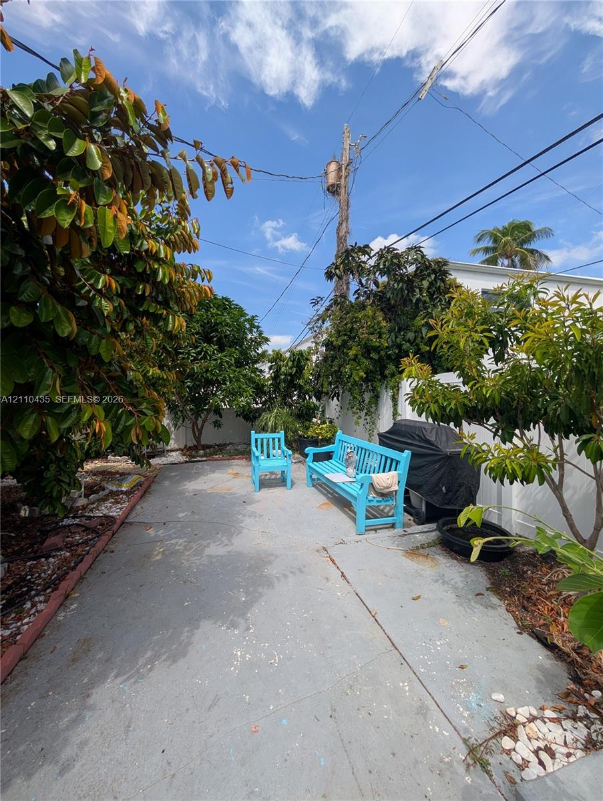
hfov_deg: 94.6
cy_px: 400
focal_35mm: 12
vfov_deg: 110.5
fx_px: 278
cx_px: 302
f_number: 1.7
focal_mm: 2.02
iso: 54
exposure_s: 1/2169
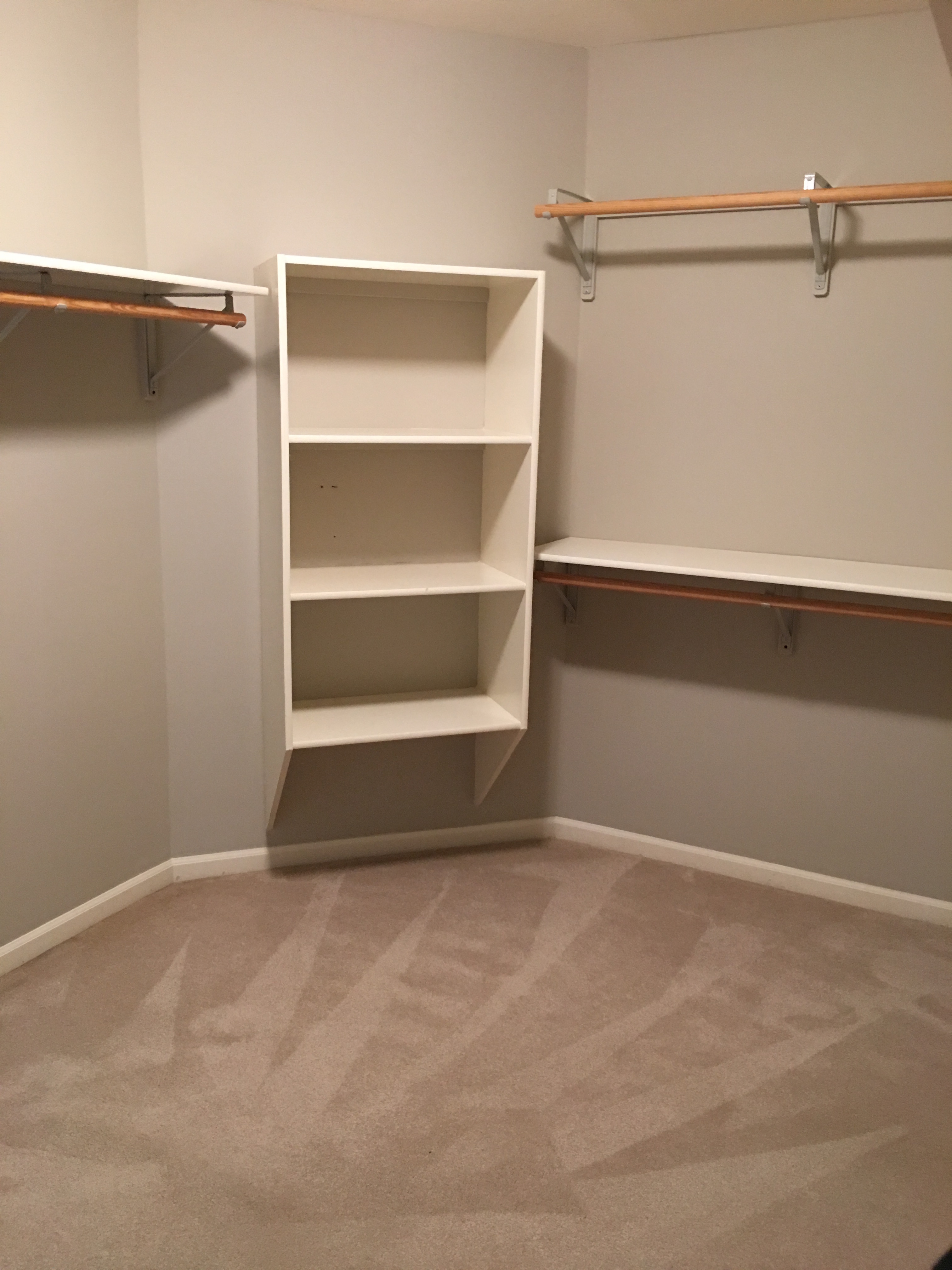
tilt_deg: -12.9
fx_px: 1063
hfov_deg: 48.2
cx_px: 476
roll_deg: -0.9
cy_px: 635
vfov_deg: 61.7
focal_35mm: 29
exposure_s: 1/10
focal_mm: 4.15
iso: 100
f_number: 2.2
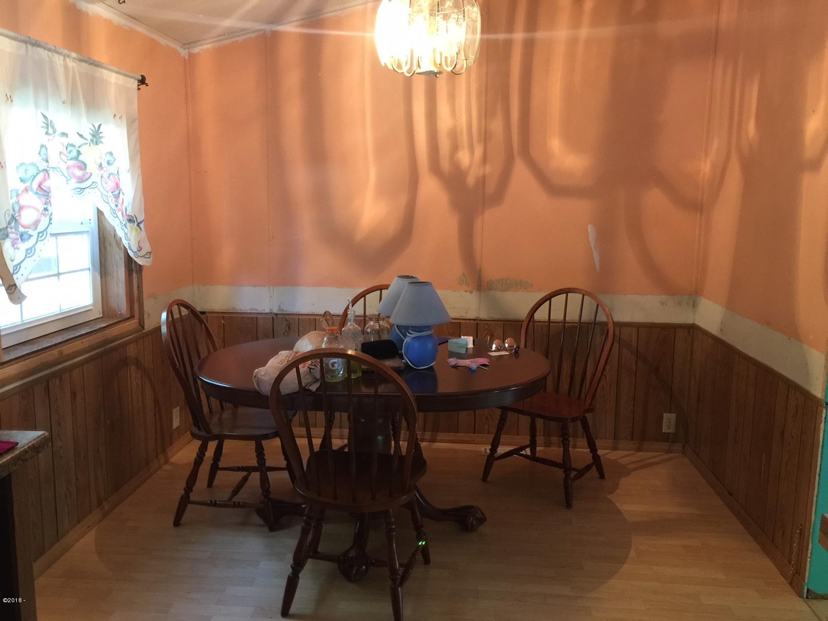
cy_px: 310
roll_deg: -2.2
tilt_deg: -9.0
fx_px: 694
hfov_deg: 61.7
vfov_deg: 48.2
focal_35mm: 29
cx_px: 414
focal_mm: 4.15
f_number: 2.2
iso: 100
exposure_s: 1/10
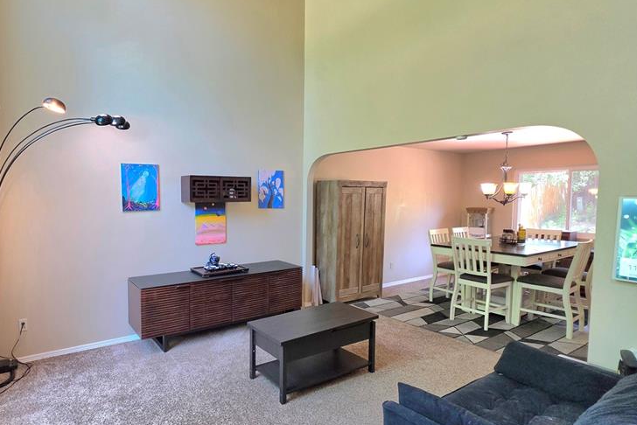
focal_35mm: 19
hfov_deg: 85.1
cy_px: 219
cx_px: 237
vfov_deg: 64.6
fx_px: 336
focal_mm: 2.2
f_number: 1.9
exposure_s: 1/120
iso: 200
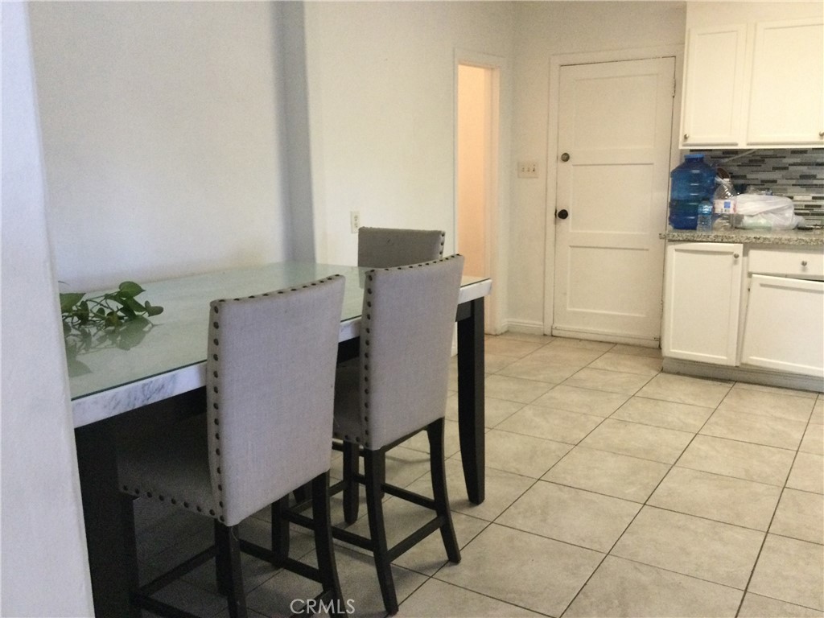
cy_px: 309
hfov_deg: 58.4
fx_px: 738
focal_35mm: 31
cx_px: 412
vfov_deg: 45.4
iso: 200
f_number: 2.4
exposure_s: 1/30
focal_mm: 3.3
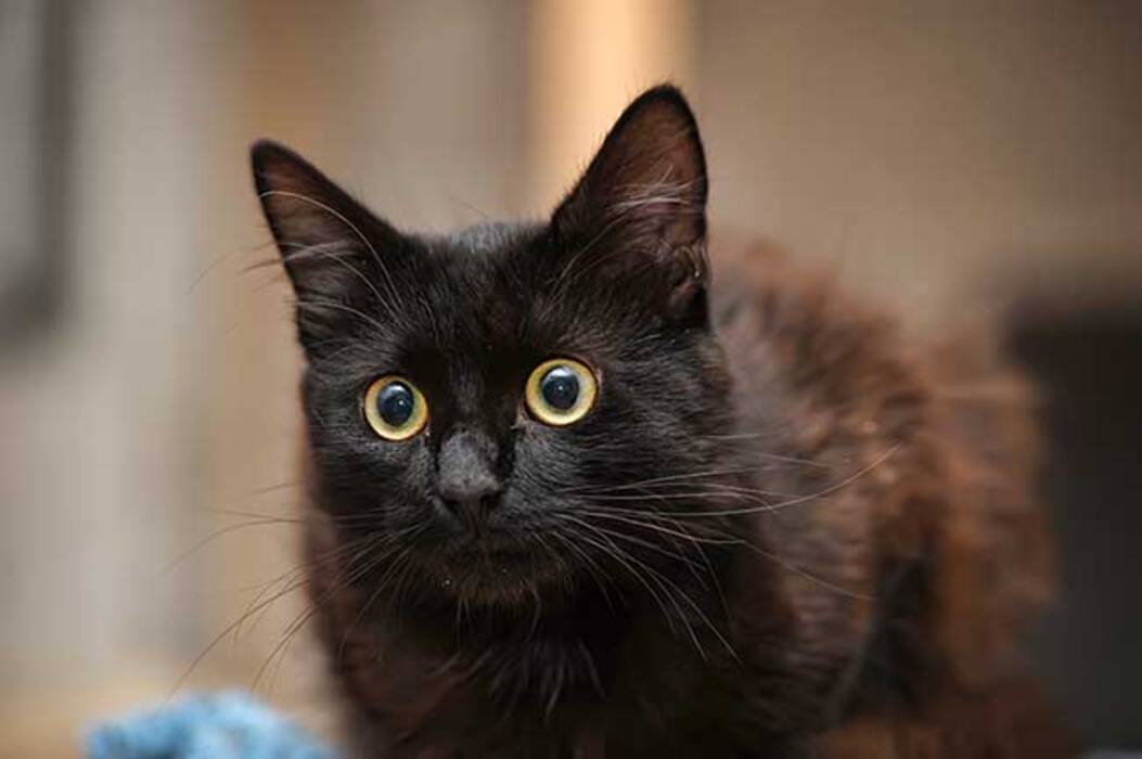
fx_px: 5388
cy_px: 380
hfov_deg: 12.1
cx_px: 571
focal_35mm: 170
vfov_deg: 8.1
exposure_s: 1/250
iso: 200
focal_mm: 170
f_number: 8
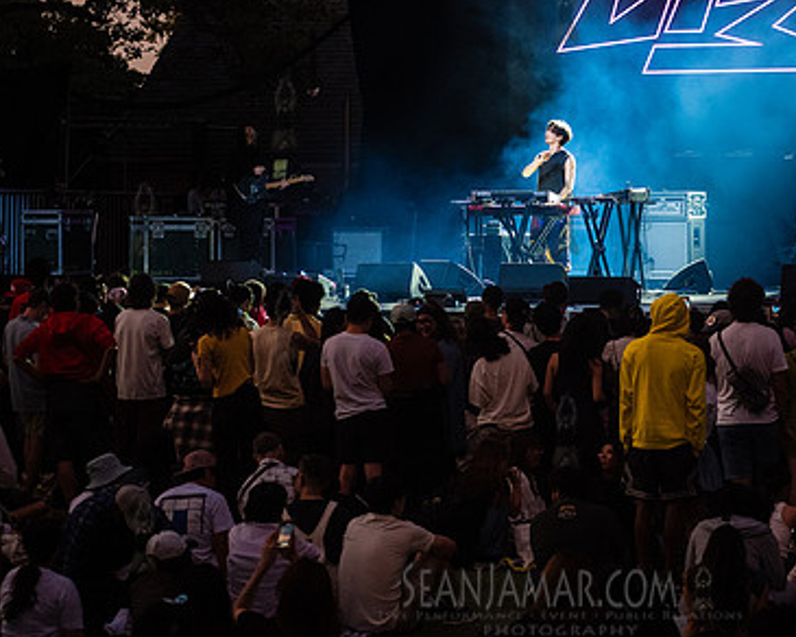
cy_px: 217
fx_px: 2874
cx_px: 565
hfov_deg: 15.7
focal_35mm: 122
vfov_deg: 12.6
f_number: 4.5
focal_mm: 80
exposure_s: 1/320
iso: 5000
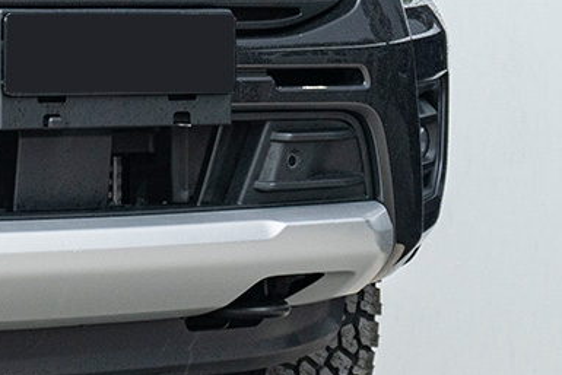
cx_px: -588
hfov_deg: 11.5
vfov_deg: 8.6
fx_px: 2483
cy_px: 42
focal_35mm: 159
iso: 250
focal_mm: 34
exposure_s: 1/160
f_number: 4
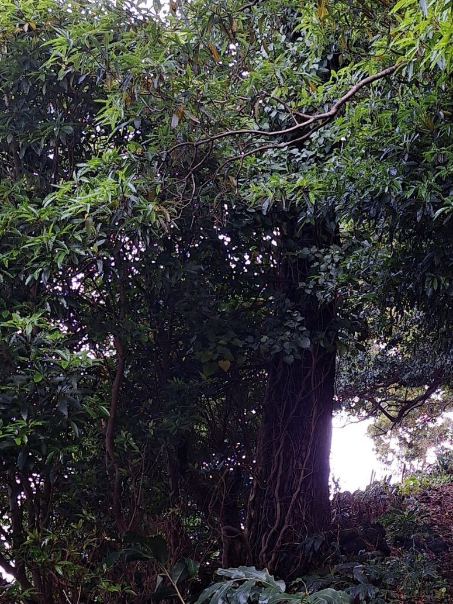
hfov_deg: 24.3
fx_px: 994
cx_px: 469
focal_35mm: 57
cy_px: 470
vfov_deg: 33.0
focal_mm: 5.54
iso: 40
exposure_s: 1/184
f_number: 1.8
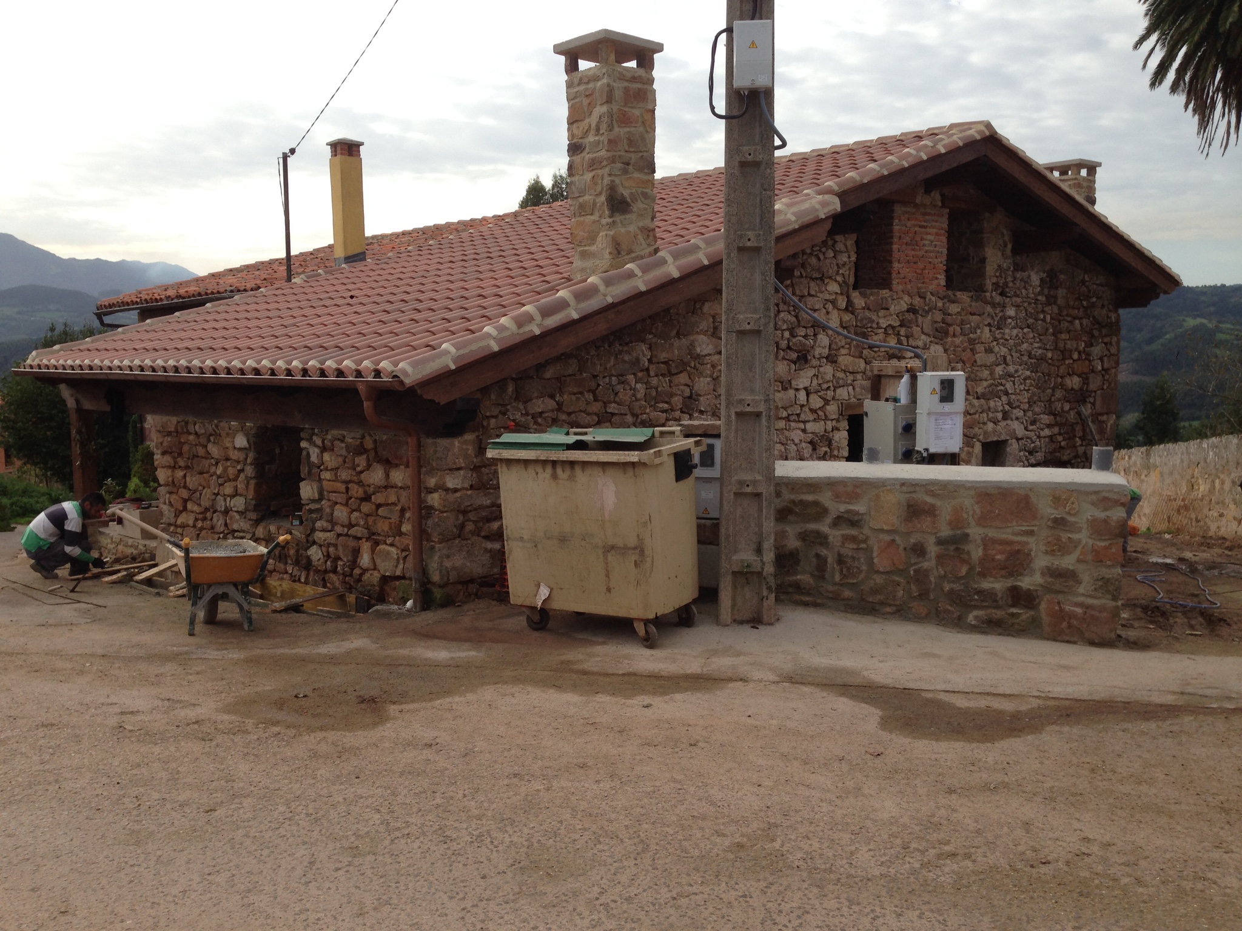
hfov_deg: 55.4
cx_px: 621
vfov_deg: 42.9
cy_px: 466
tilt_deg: -7.0
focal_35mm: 33
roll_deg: -0.3
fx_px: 1184
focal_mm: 4.12
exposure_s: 1/847
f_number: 2.4
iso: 50
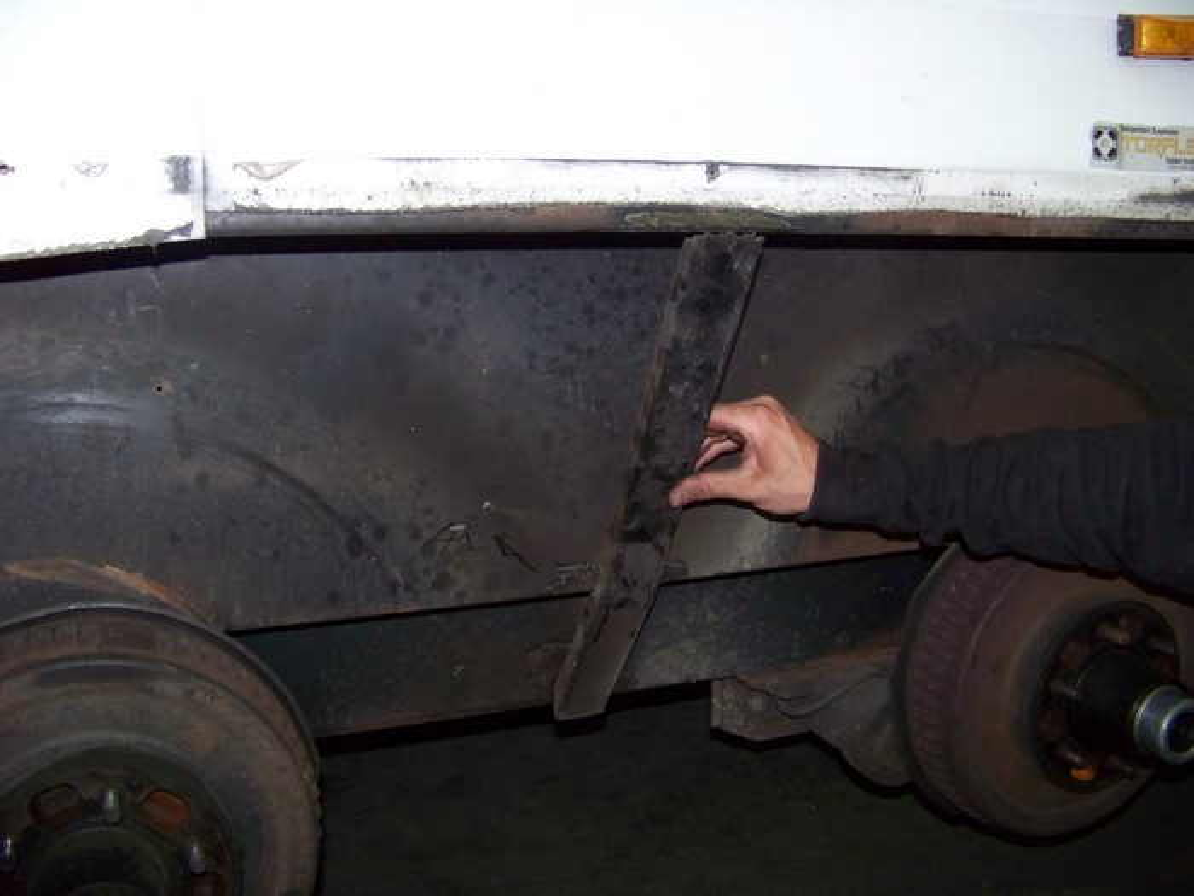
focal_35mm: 36
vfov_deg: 39.7
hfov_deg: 51.4
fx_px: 1242
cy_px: 448
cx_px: 597
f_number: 2.8
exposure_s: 1/30
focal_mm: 5.85
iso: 200
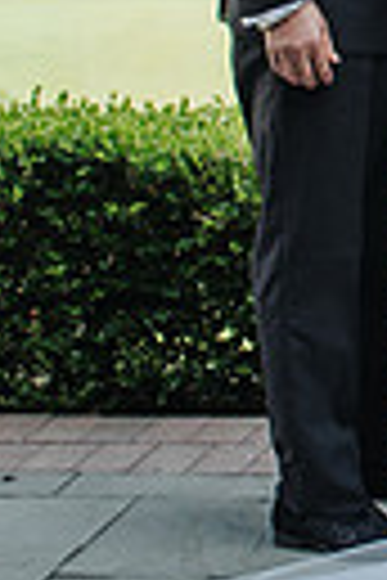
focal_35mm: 185
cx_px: 1044
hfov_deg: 6.9
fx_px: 2983
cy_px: -151
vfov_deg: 10.9
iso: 100
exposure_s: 1/320
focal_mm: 35
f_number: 3.5
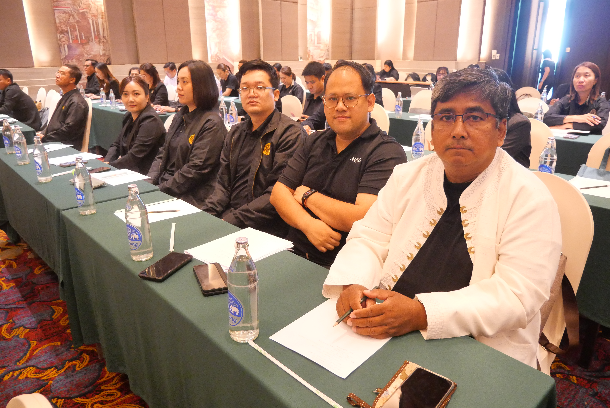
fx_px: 407
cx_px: 305
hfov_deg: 73.7
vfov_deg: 53.2
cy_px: 204
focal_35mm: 24
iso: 3200
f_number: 3.5
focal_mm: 12
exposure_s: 1/60
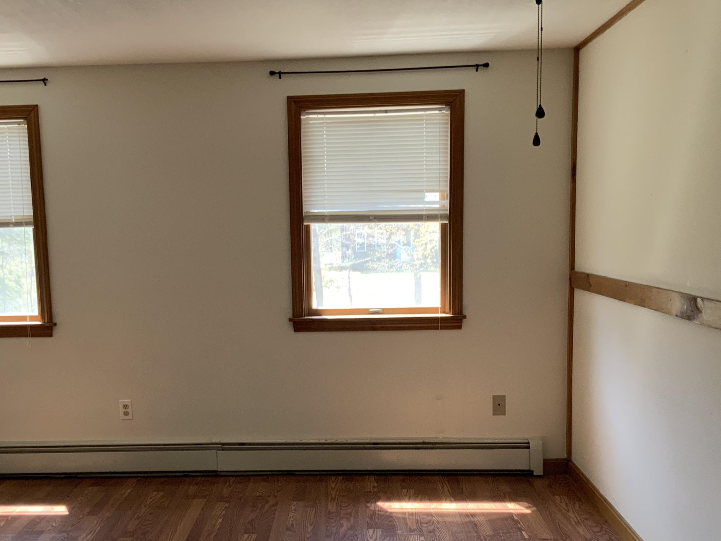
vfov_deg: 34.9
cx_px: 307
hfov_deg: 45.6
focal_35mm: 41
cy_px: 345
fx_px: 854
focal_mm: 3
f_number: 1.8
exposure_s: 1/99
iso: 64
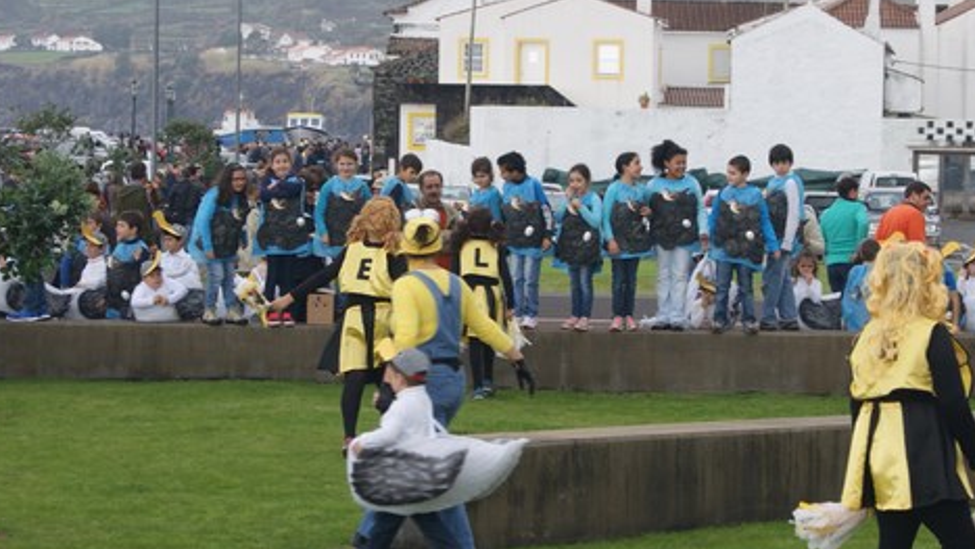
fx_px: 3825
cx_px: 541
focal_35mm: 148
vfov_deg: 8.2
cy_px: 305
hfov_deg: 14.5
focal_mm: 55
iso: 100
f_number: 6.3
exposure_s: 1/100
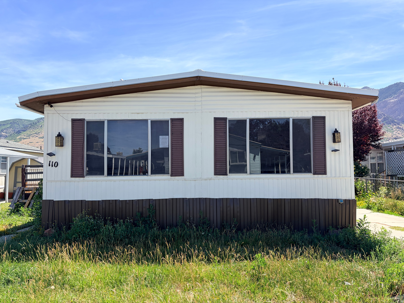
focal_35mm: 26
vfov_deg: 53.1
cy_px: 152
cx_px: 202
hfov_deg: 67.3
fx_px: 303
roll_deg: +1.5
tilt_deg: +3.9
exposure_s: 1/2208
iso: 50
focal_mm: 5.96
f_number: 1.6
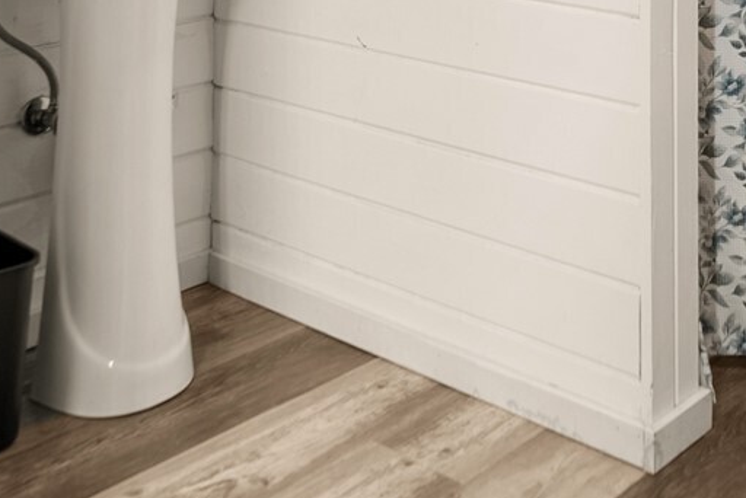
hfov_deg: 34.4
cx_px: 607
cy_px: -229
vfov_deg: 20.9
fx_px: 1161
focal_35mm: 56
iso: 400
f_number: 2.8
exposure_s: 1/15
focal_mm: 16.9
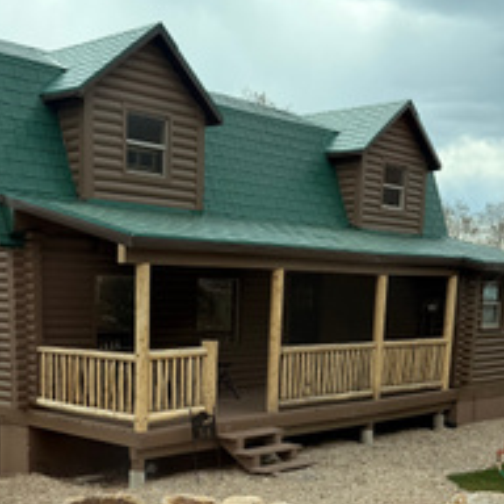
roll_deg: -1.7
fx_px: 873
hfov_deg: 31.9
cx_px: 158
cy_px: 446
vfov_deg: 30.9
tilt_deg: -9.8
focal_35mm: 53
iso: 80
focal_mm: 6.76
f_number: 1.78
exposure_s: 1/1192
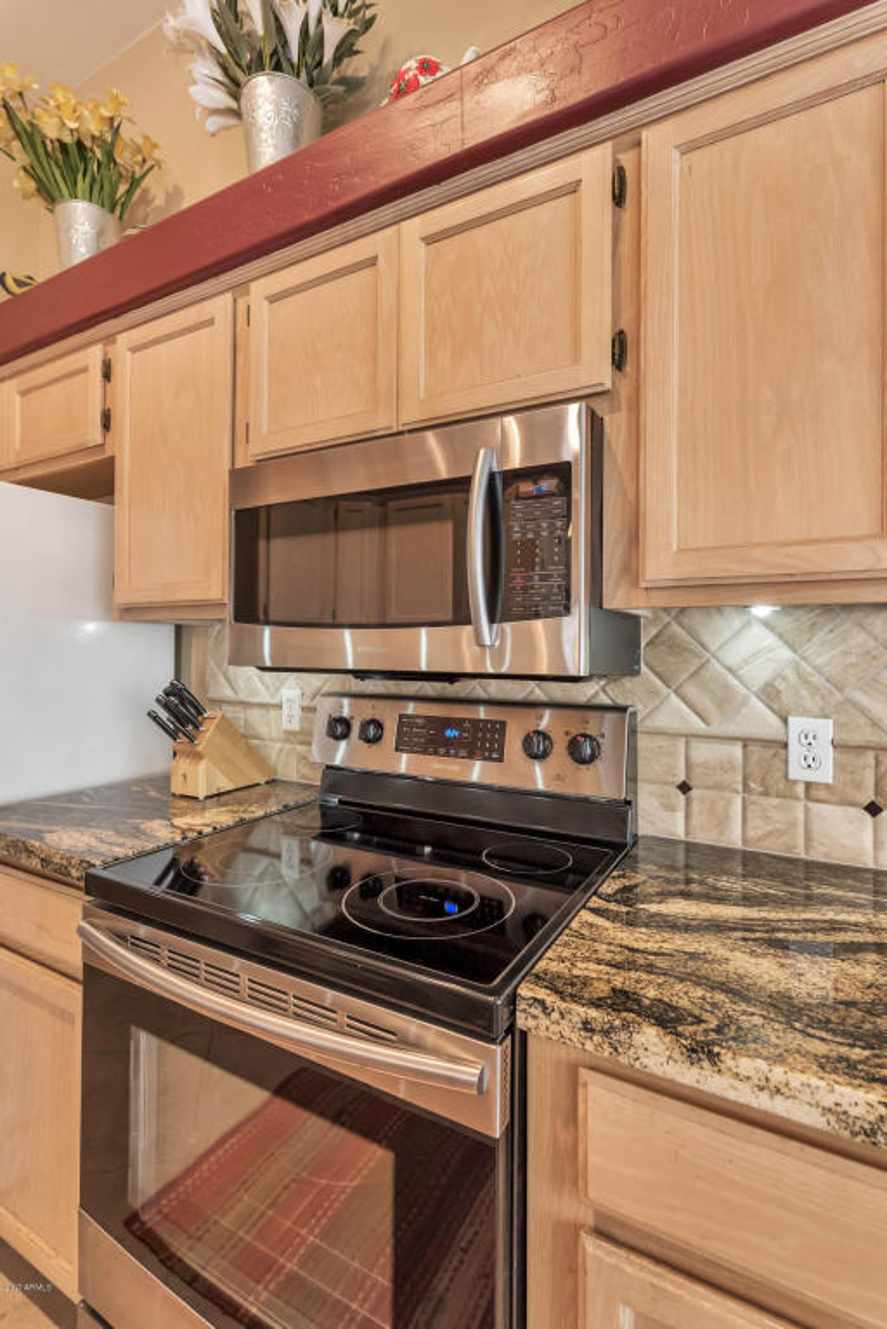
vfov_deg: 100.4
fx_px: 554
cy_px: 664
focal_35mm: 15
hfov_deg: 77.4
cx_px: 444
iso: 2000
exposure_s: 1/50
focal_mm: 15
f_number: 4.5
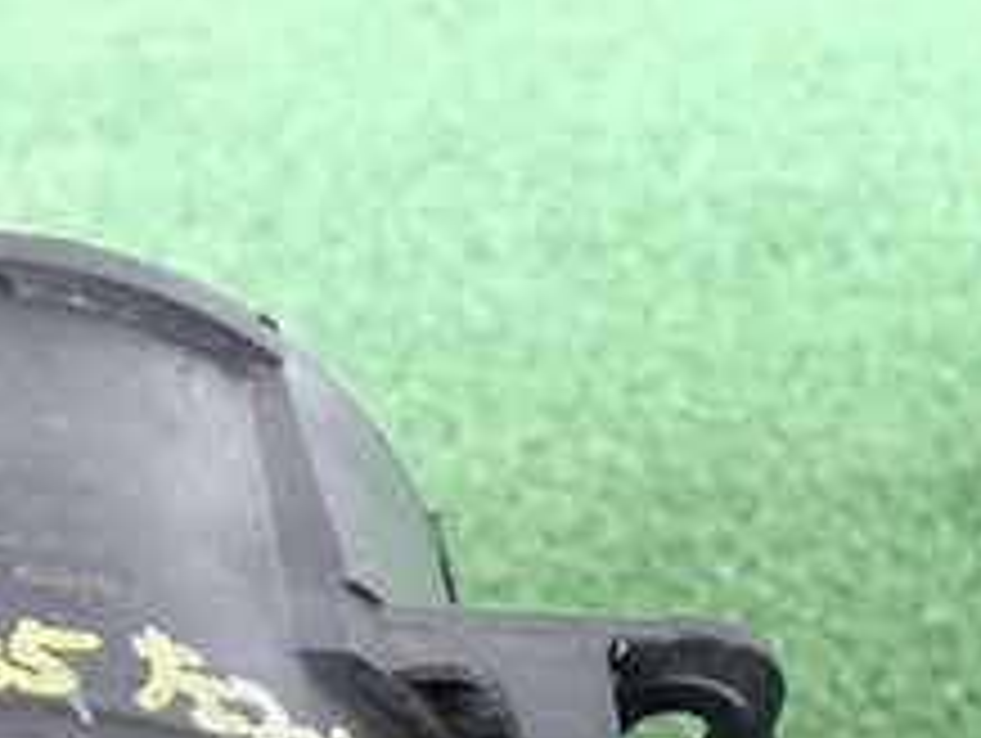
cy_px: 1004
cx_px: -58
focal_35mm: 99
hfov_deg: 19.1
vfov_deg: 14.3
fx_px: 2809
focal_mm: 6.37
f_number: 2.5
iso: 640
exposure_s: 1/40
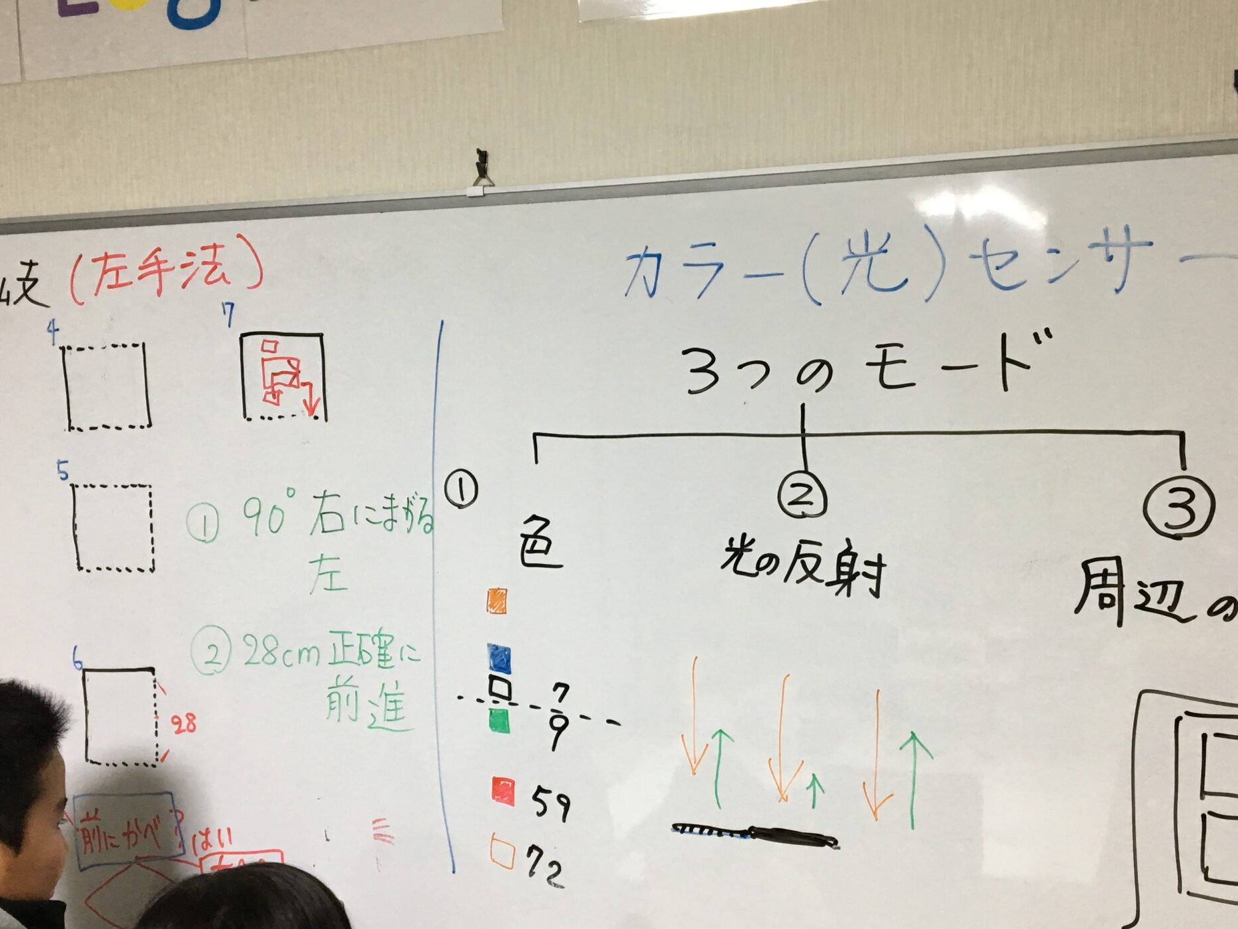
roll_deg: -0.6
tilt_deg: -3.9
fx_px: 1431
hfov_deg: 46.8
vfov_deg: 35.9
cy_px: 533
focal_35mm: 40
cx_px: 623
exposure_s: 1/30
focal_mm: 4.15
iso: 40
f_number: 2.2
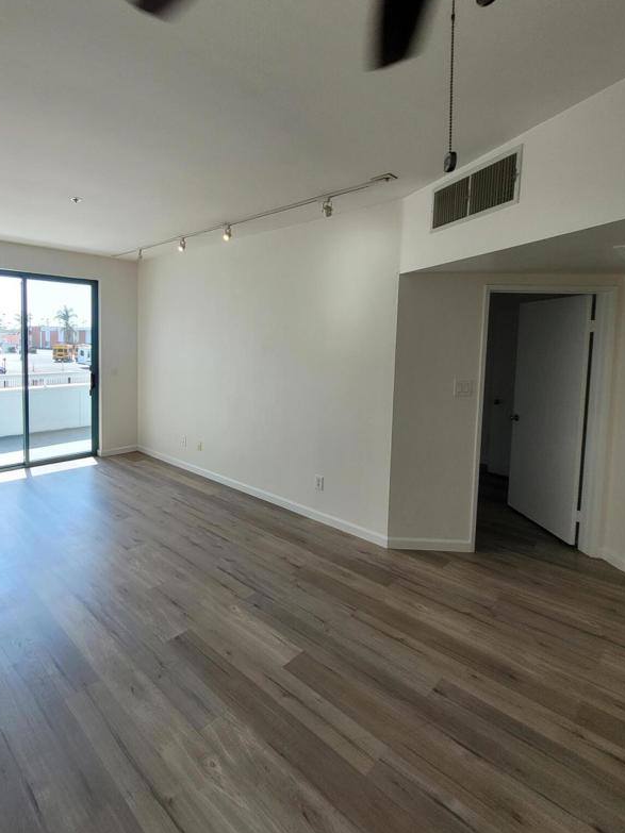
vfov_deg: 90.6
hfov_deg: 73.0
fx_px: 409
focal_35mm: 17
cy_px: 366
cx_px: 221
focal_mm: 1.74
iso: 40
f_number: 2.2
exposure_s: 1/154
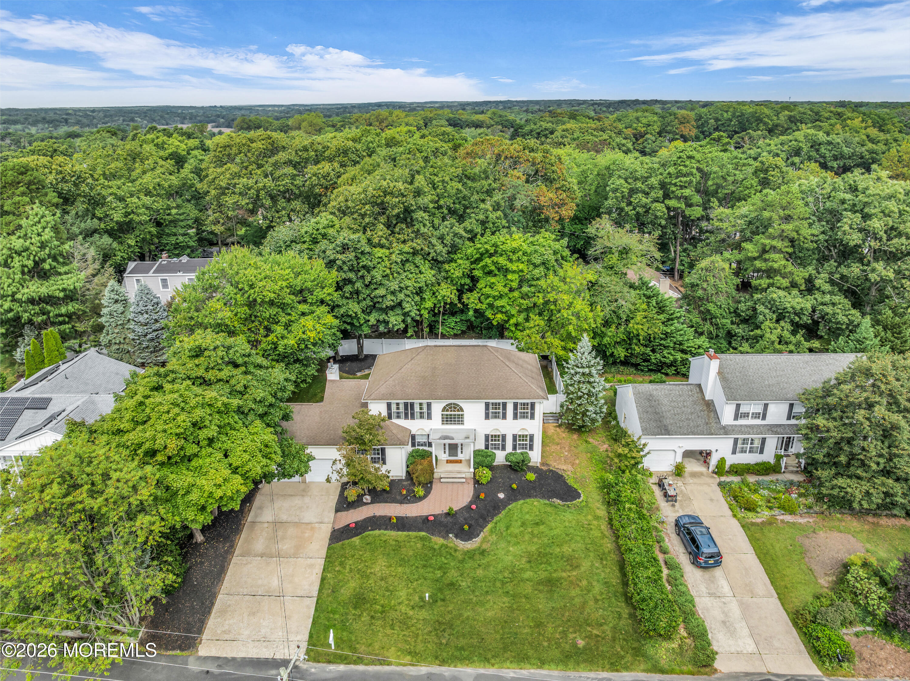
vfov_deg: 56.8
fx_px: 631
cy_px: 340
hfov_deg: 71.6
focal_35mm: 24
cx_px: 455
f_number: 2.8
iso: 100
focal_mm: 12.29
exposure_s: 1/120
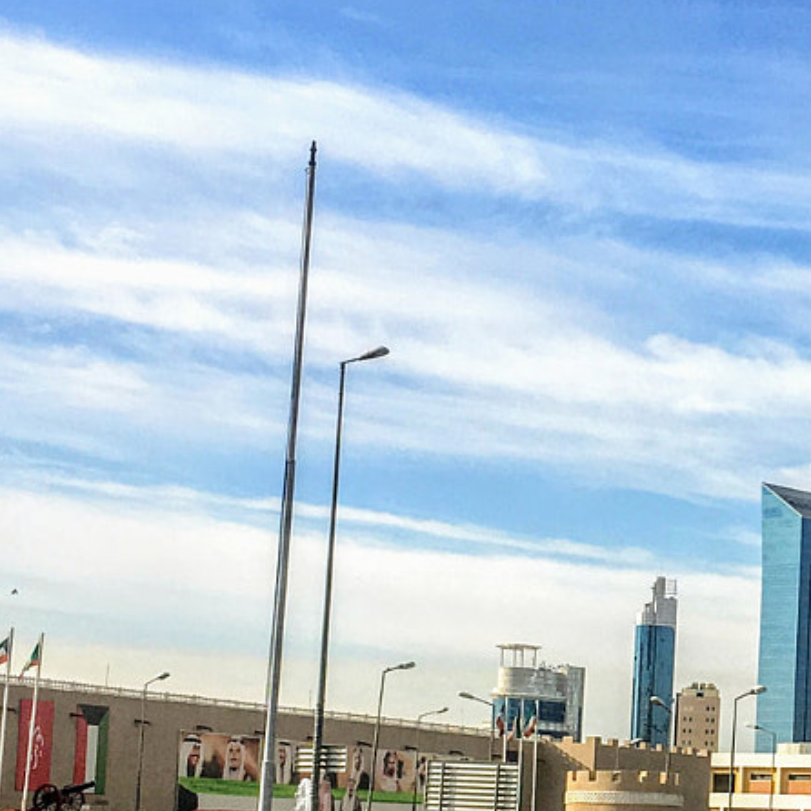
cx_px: 920
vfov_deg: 18.8
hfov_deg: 18.1
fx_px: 2439
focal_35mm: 92
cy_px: 586
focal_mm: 4.15
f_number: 2.2
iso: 25
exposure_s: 1/1876
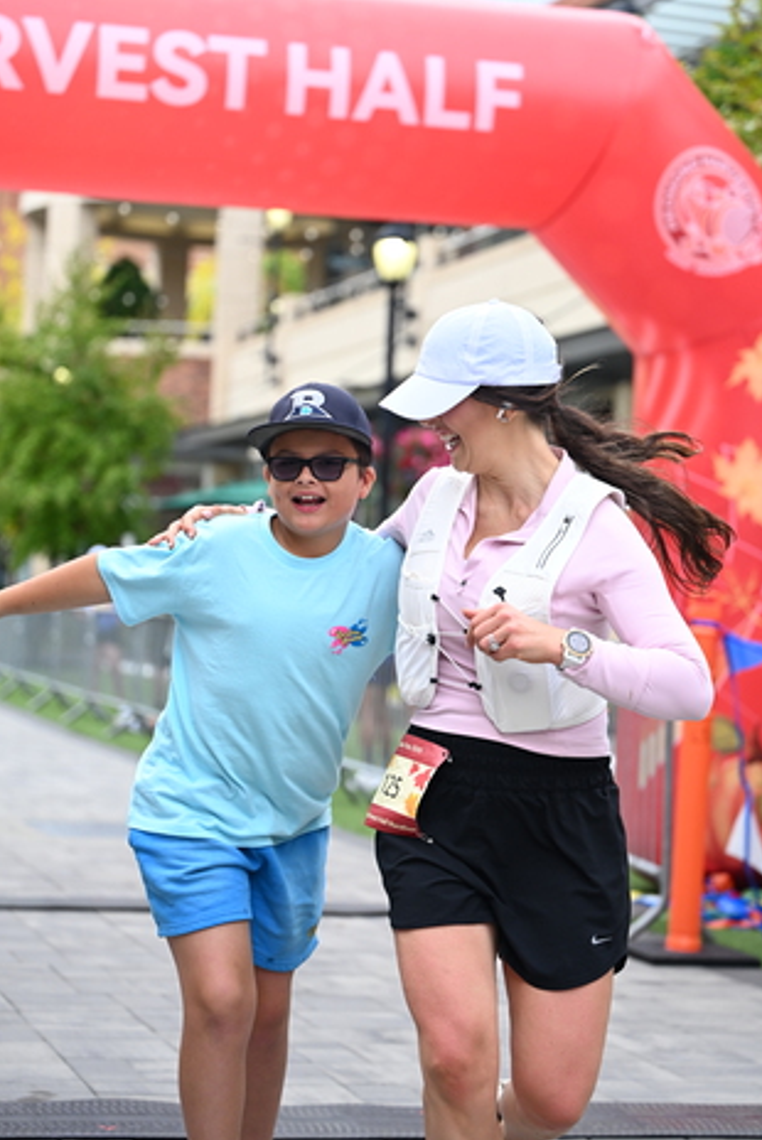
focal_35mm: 83
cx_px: 419
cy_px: 496
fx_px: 2631
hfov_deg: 16.5
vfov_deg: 24.4
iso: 640
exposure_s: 1/2000
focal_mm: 70
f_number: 2.8
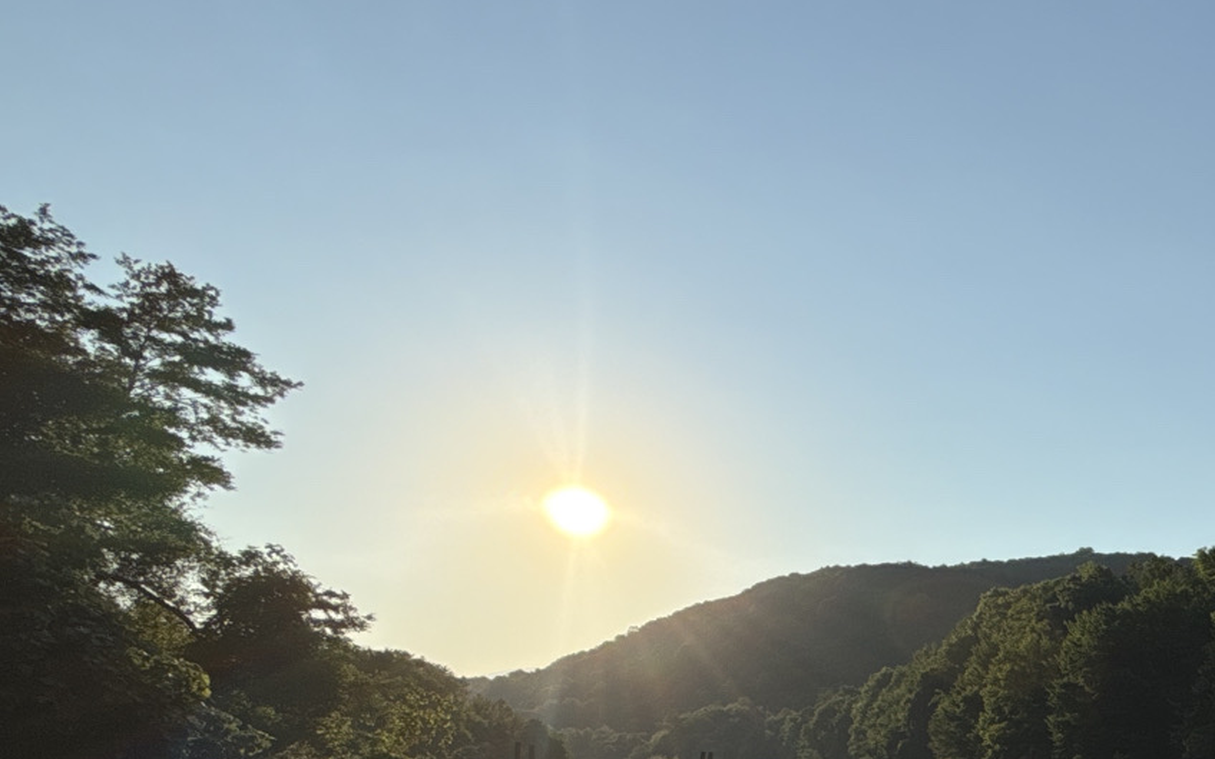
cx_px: 1330
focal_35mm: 35
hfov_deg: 43.3
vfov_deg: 33.4
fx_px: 1159
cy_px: 749
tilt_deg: +2.6
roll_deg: -3.1
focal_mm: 2.22
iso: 50
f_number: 2.2
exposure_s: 1/3663
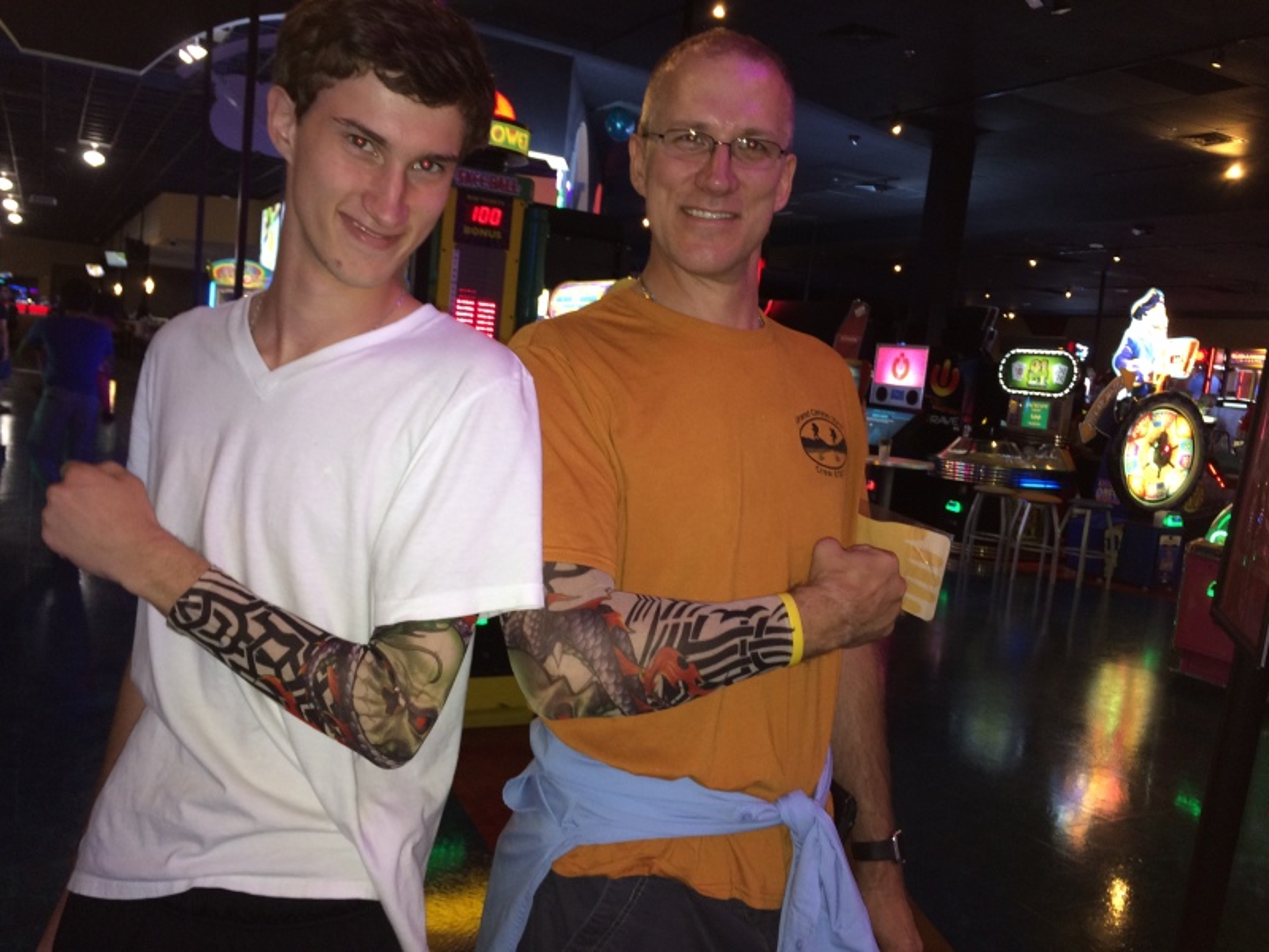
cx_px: 634
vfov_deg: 48.2
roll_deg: -6.0
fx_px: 1063
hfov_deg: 61.7
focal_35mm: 29
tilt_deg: -6.8
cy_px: 476
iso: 100
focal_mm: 4.15
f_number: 2.2
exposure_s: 1/16
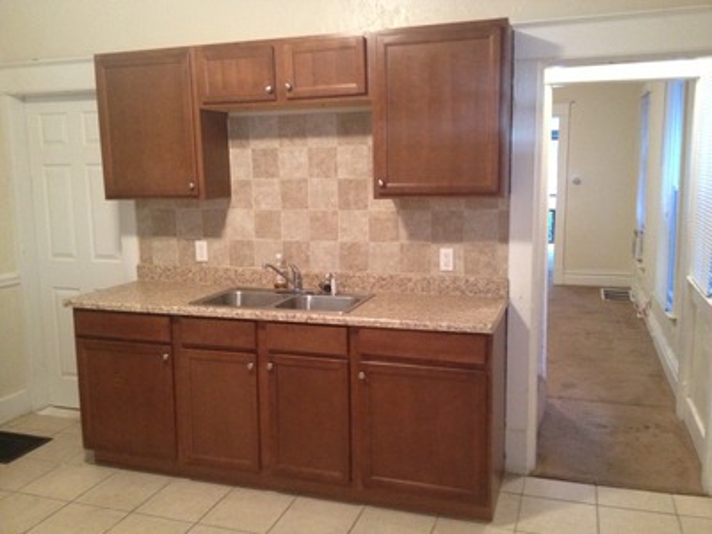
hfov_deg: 52.6
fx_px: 720
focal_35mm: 35
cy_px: 267
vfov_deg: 40.7
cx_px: 356
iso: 400
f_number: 2.4
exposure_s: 1/15
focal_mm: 4.28
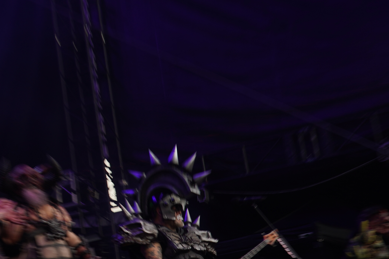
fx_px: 1167
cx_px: -149
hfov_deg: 17.5
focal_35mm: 108
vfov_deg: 12.7
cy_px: 129
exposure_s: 1/60
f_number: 5.6
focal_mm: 37
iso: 100
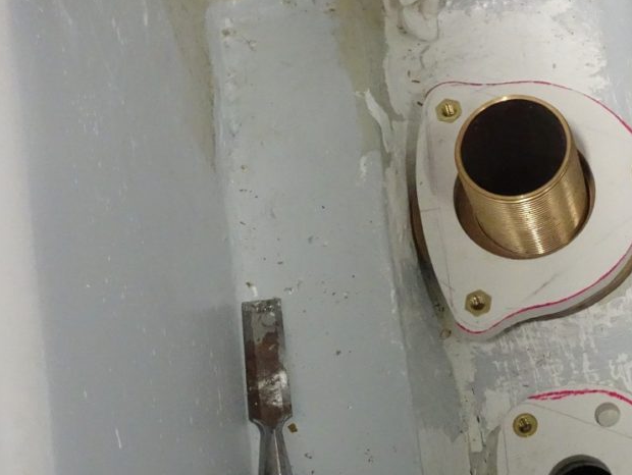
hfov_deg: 28.3
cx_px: 561
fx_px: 1206
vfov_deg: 22.1
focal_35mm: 66
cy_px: 344
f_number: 4
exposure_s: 1/25
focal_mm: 5.98
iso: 800
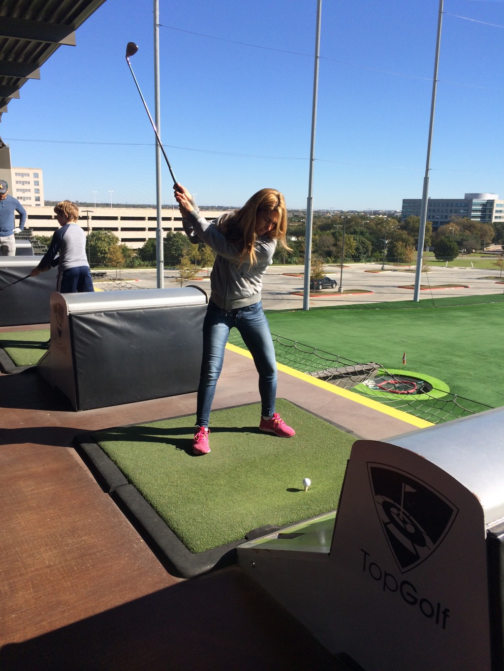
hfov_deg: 48.2
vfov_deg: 61.7
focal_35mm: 29
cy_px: 336
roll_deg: +0.3
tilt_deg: -14.3
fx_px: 563
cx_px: 252
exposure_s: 1/1580
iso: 32
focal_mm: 4.15
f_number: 2.2
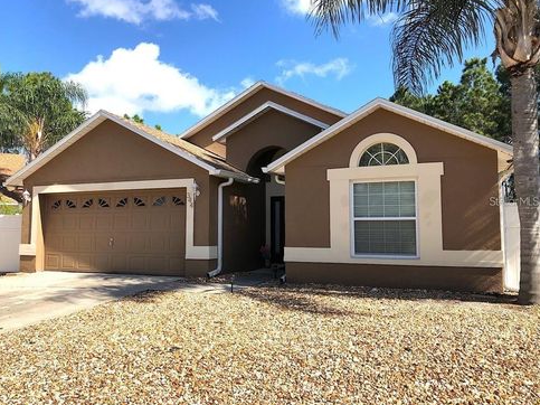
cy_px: 201
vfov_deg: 48.2
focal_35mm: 29
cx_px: 262
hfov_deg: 61.7
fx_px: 452
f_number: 1.8
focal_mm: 4
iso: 20
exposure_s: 1/1548
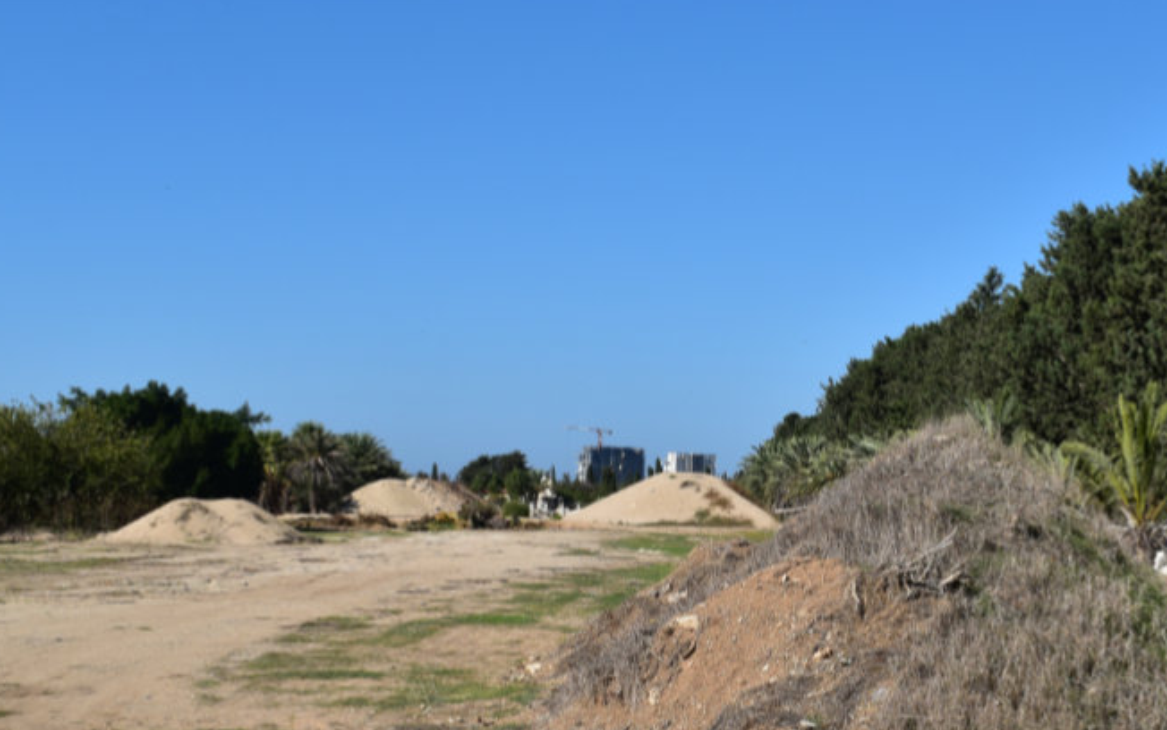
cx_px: 721
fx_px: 2291
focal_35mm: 72
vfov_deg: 18.1
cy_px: 386
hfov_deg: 28.5
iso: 220
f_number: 11
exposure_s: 1/500
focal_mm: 30
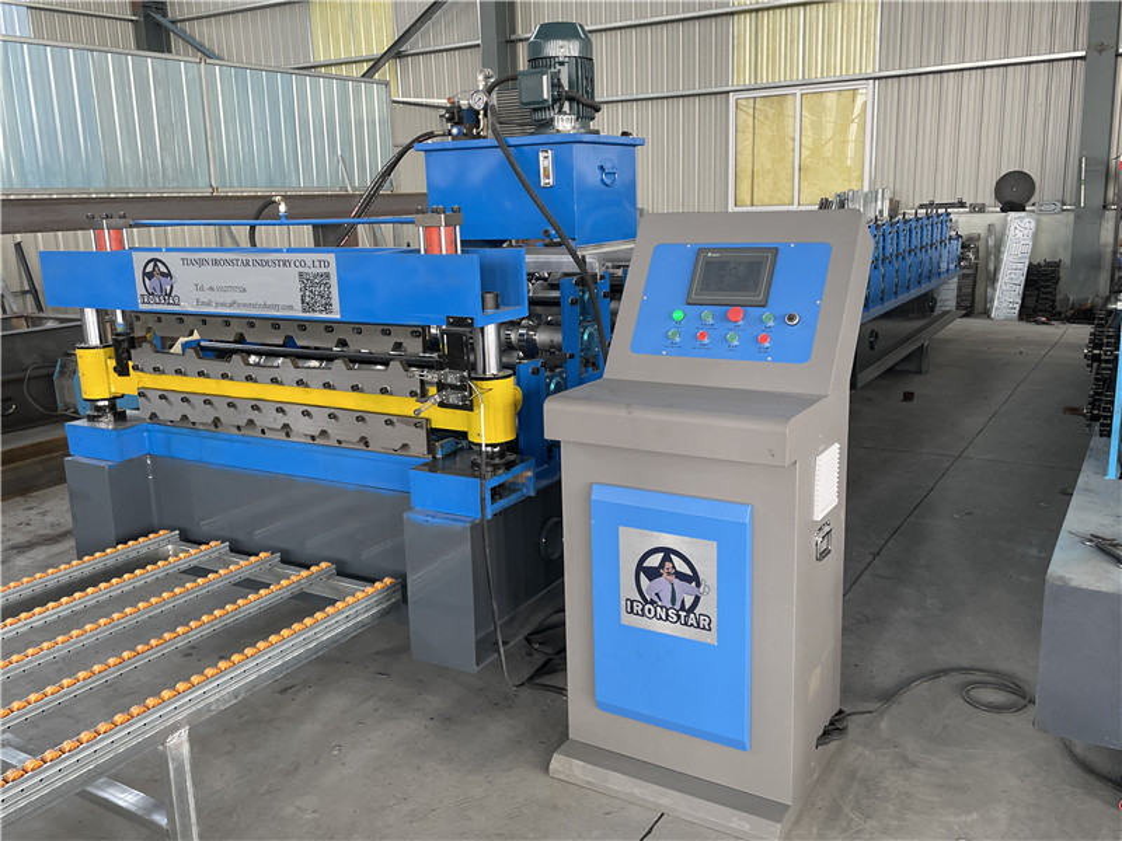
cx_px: 561
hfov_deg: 67.3
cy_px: 420
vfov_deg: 53.1
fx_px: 843
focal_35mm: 26
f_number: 1.6
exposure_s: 1/121
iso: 125
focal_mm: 4.2
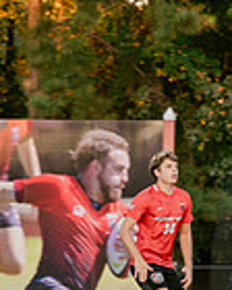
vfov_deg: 3.7
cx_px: 291
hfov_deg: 3.0
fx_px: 4429
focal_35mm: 516
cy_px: 293
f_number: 4.5
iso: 640
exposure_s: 1/250
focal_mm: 90
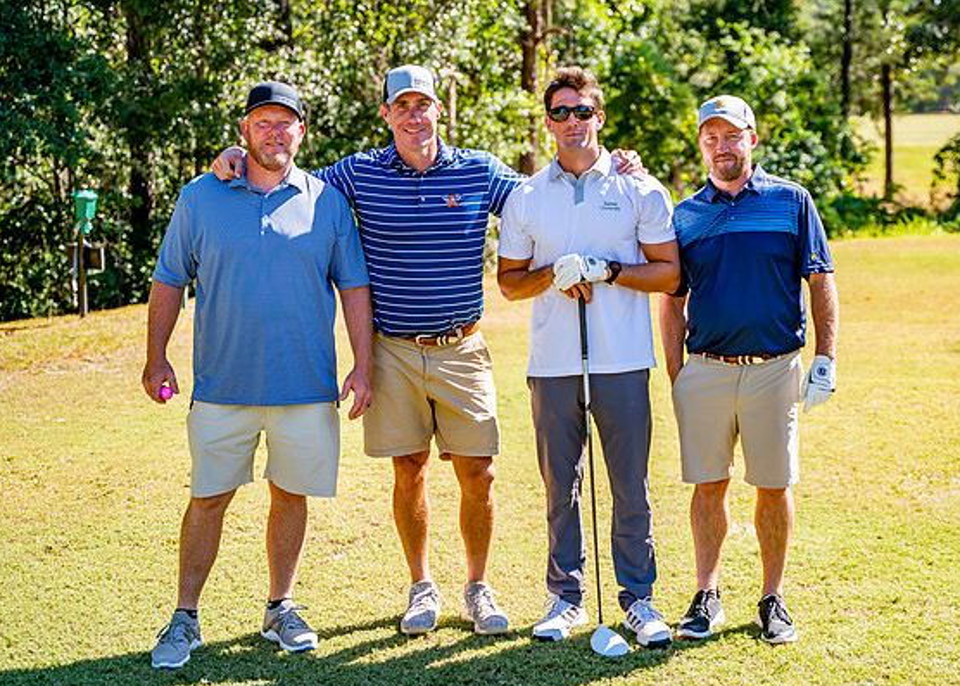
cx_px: 557
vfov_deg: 23.3
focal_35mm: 61
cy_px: 332
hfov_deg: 32.1
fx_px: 1663
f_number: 2.8
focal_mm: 50
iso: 100
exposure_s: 1/1000
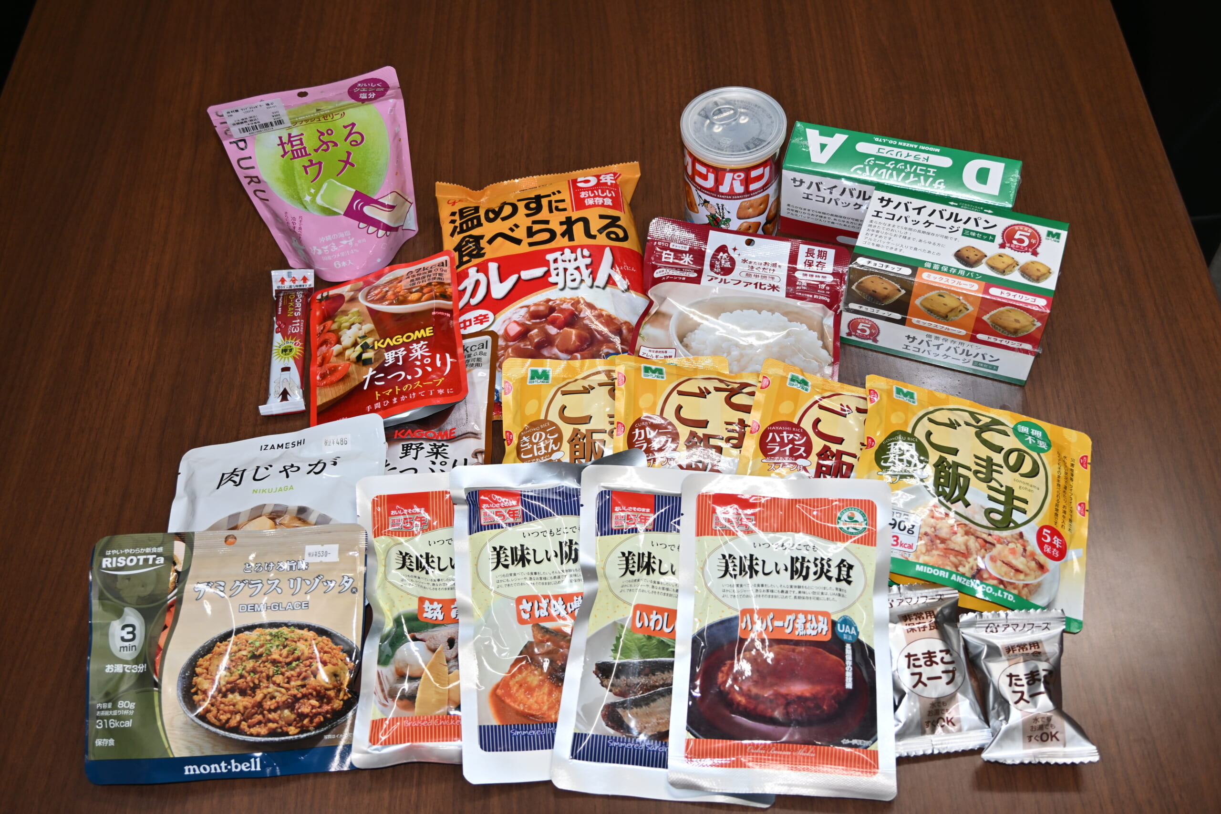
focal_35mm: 38
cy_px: 407
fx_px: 1297
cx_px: 610
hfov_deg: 50.4
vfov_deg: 34.8
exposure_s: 1/60
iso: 250
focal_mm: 25.5
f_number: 3.8
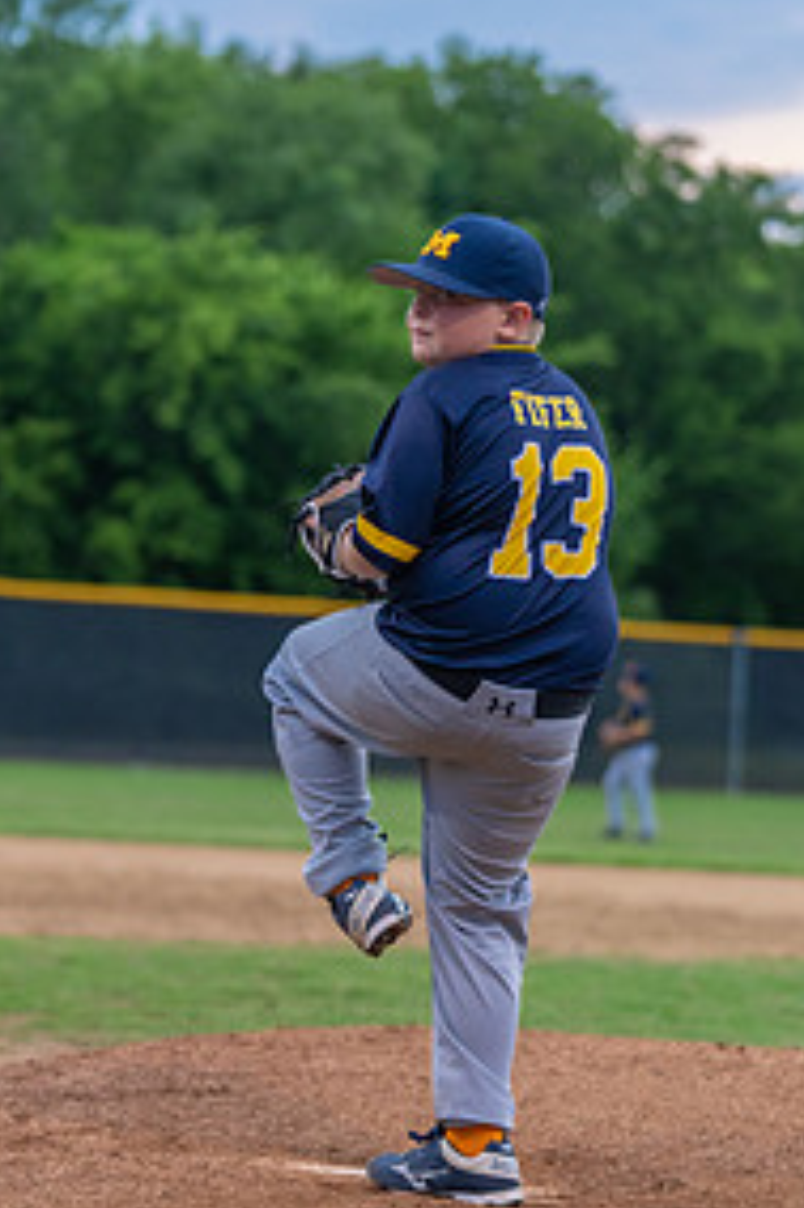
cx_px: 425
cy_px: 536
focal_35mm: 133
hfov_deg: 10.3
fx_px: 4461
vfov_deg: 15.4
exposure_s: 1/1000
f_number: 2.8
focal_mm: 84
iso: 1250
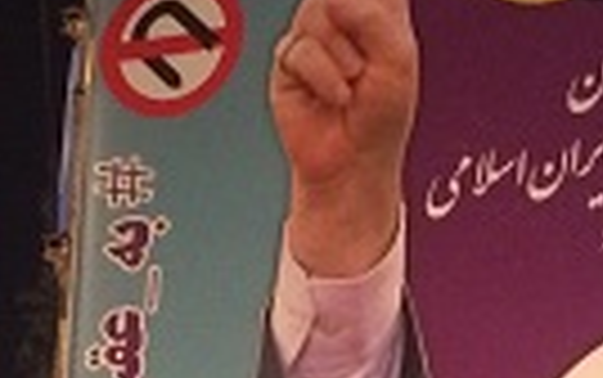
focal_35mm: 147
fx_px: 2418
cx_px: 428
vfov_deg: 8.7
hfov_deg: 14.2
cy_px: 621
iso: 320
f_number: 2.2
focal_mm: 4.15
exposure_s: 1/25
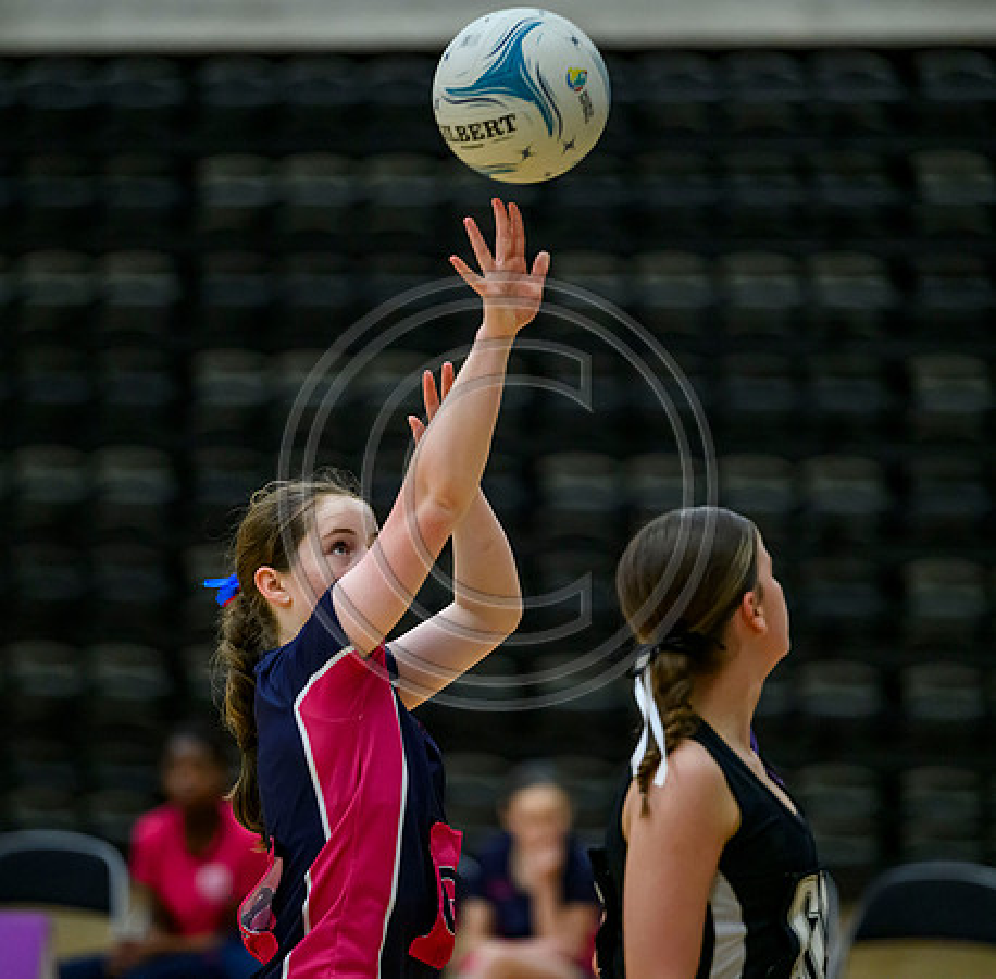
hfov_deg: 7.5
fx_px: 7643
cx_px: 427
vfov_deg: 7.3
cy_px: 489
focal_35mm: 237
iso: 6400
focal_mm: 185
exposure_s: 1/1250
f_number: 2.8
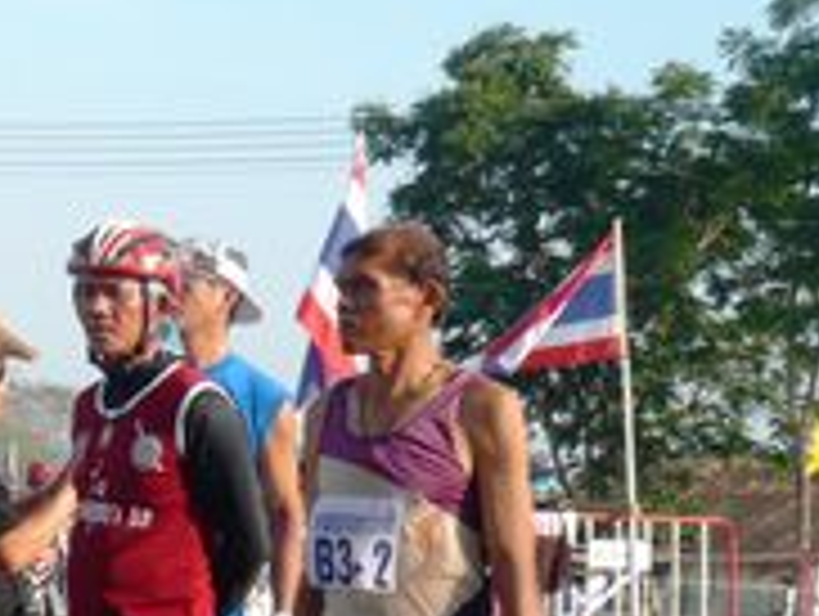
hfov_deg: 14.7
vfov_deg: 12.1
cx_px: -472
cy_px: 274
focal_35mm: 123
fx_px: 2914
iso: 100
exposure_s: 1/500
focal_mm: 5.8
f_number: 2.8
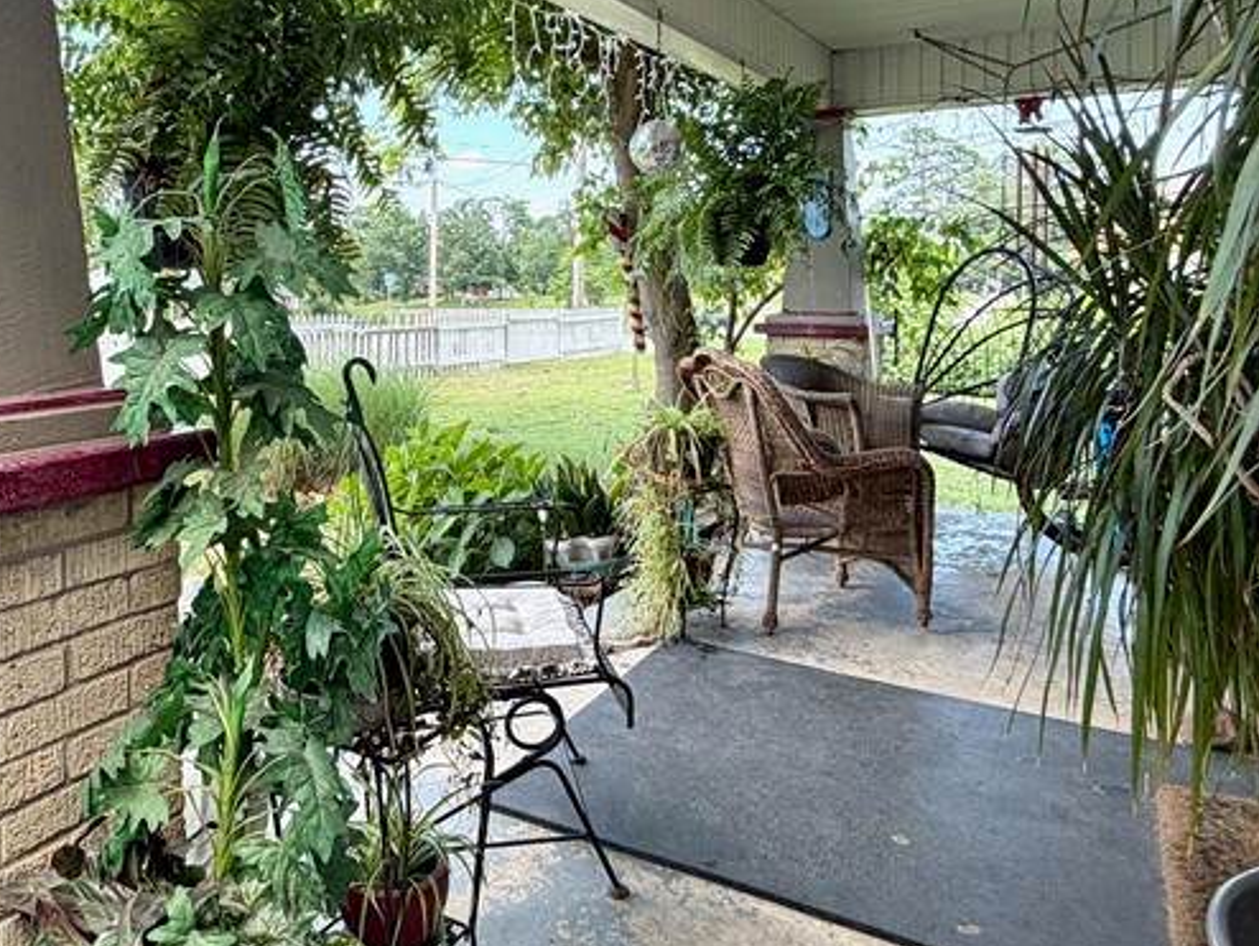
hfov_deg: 60.6
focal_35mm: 29
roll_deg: -0.2
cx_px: 449
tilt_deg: -1.3
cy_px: 309
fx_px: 1055
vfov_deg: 47.4
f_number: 2.2
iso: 50
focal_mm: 2.22
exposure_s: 1/149
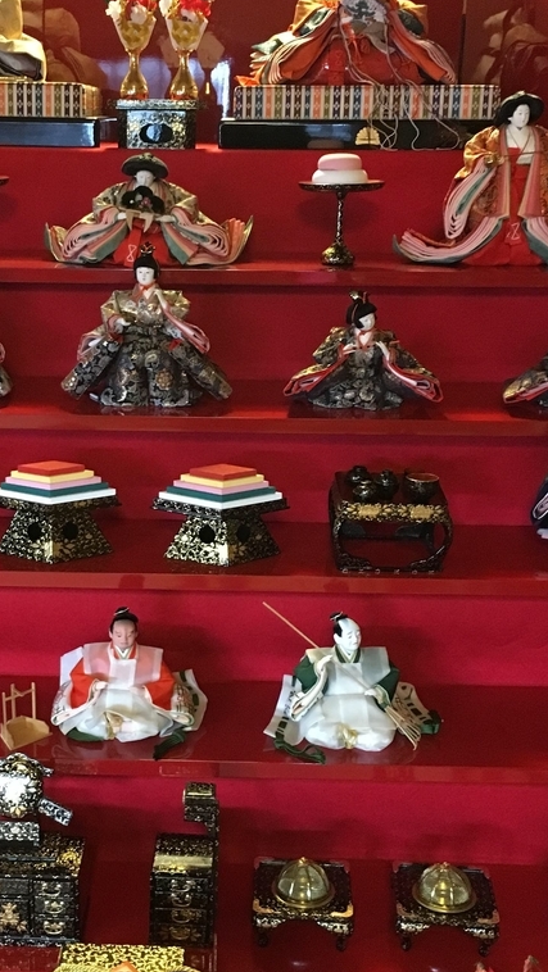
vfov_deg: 41.3
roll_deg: +0.6
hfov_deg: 23.9
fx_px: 1290
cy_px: 524
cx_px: 180
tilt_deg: -16.7
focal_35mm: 50
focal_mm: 4.15
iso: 320
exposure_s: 1/15
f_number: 2.2
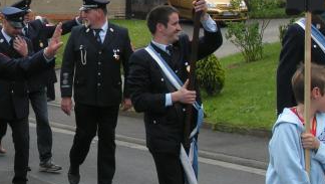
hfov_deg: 20.7
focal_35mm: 101
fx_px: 871
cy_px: 20
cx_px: 39
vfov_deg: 11.9
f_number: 5.6
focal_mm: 7.3
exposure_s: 1/200
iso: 50
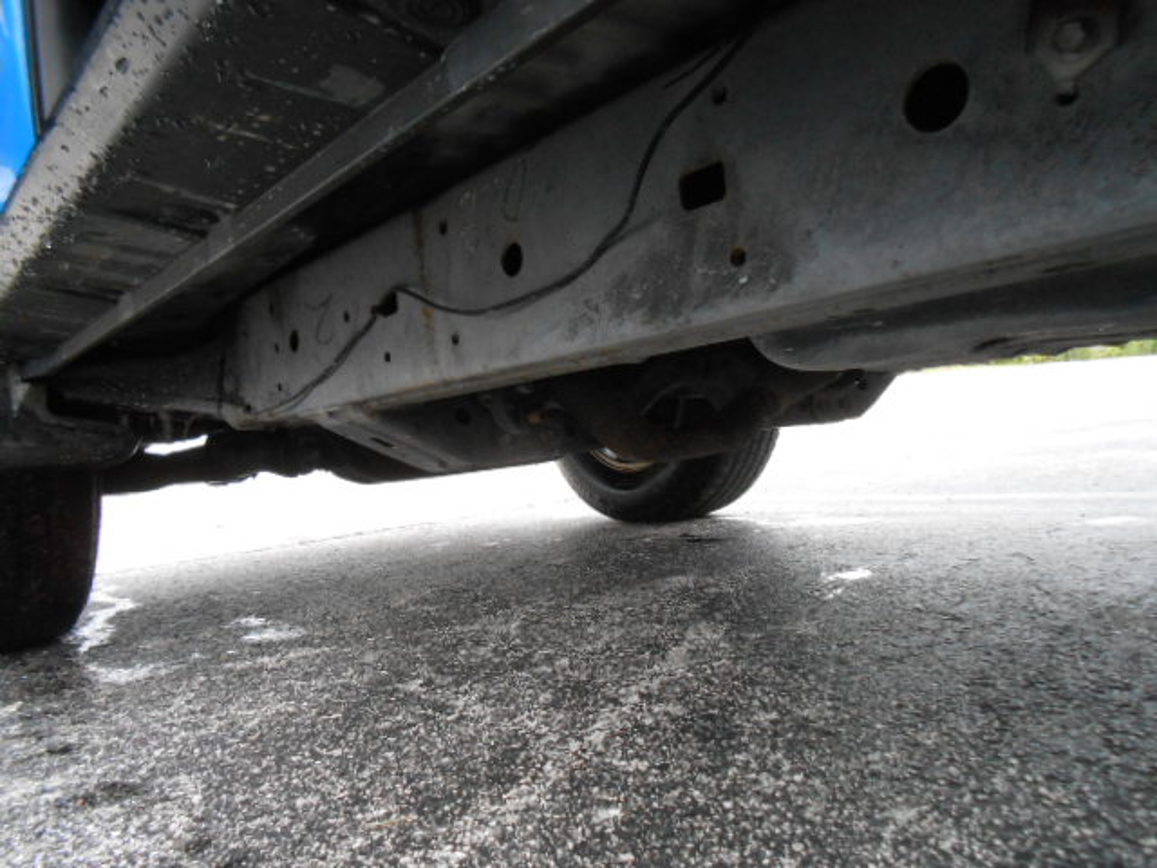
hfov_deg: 67.3
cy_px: 434
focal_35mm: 26
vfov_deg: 53.1
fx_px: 869
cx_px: 578
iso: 400
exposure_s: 1/200
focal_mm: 4.6
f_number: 3.5
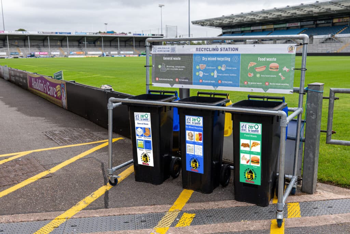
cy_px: 117
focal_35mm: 35
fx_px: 340
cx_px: 175
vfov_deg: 37.9
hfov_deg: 54.4
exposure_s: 1/1250
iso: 400
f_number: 4.5
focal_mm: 35
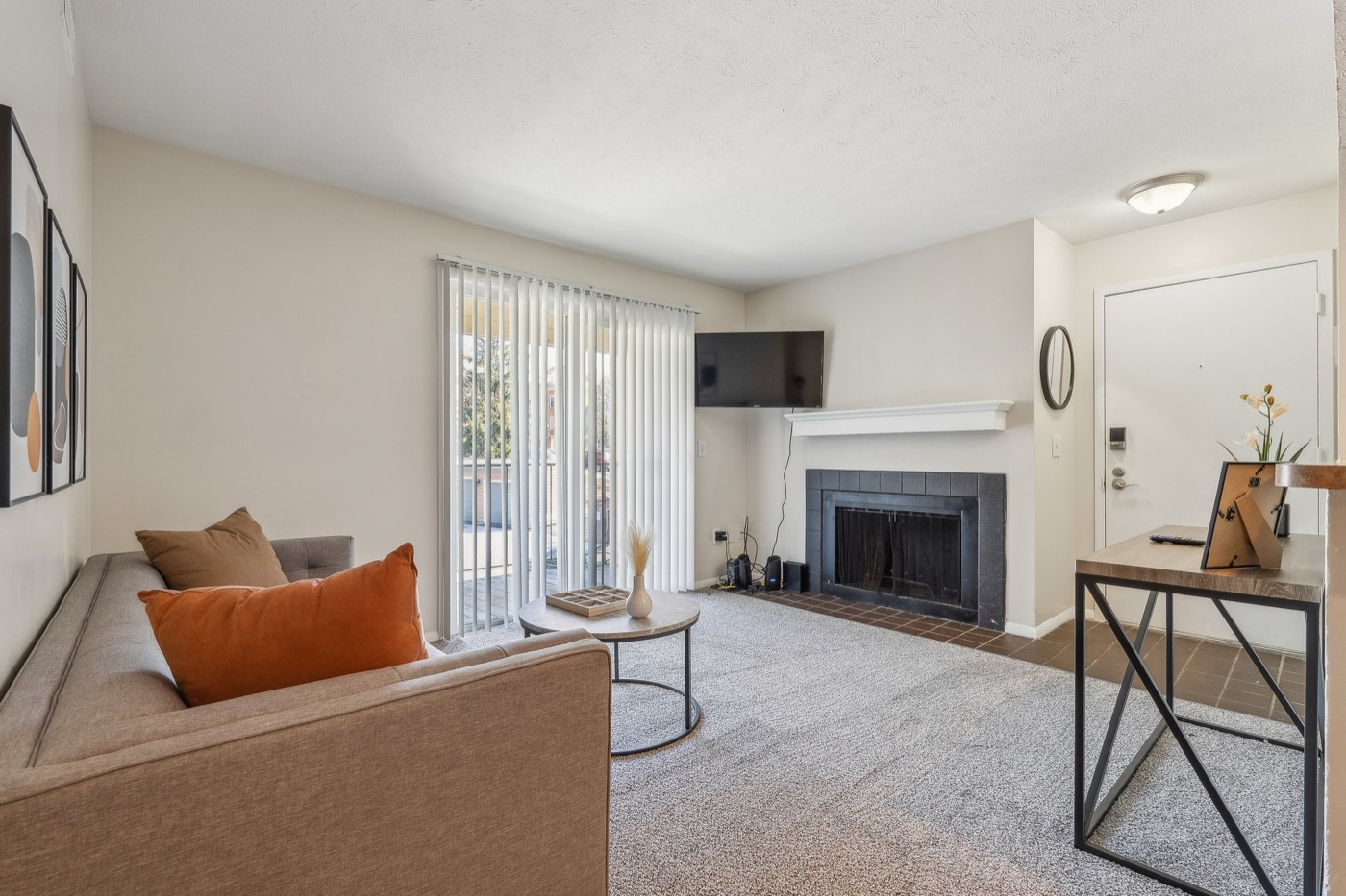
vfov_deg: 72.0
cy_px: 448
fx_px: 617
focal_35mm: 16
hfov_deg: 95.0
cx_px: 673
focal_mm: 16.5
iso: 400
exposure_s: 1/15
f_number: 8
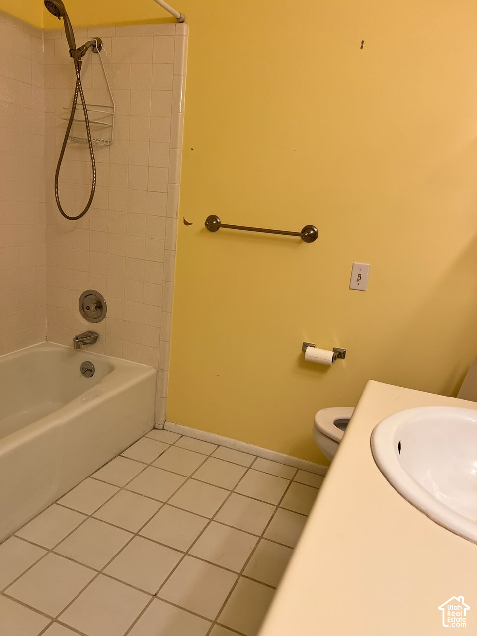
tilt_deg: -14.1
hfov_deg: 53.1
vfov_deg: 67.3
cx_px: 238
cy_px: 318
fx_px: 478
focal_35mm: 26
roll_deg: -5.2
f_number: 1.5
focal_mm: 5.7
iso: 125
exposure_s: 1/120
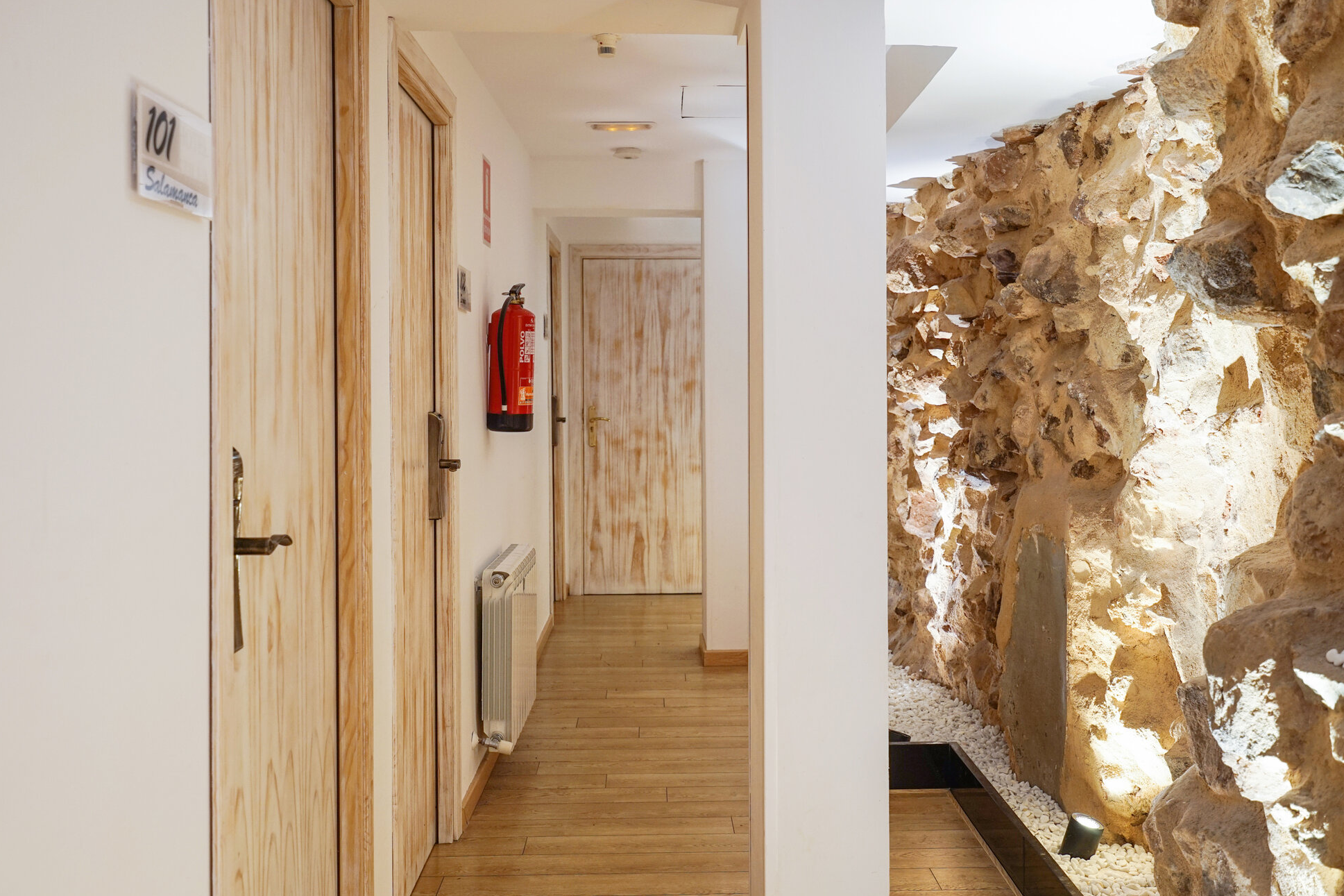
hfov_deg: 51.9
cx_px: 707
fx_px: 1381
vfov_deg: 35.9
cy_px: 456
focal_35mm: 37
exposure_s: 1/2.5
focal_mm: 35
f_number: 5.6
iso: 320
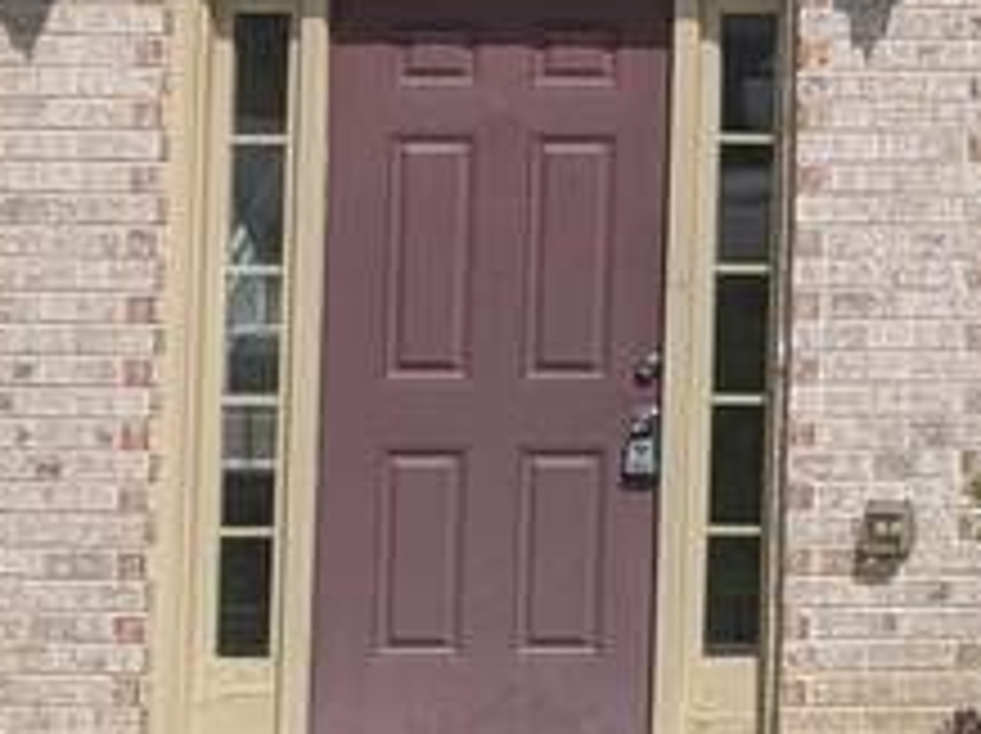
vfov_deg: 10.2
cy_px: -270
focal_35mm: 141
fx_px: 3991
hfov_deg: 11.6
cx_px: 2344
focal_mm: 4.53
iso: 37
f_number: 1.7
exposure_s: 1/2985
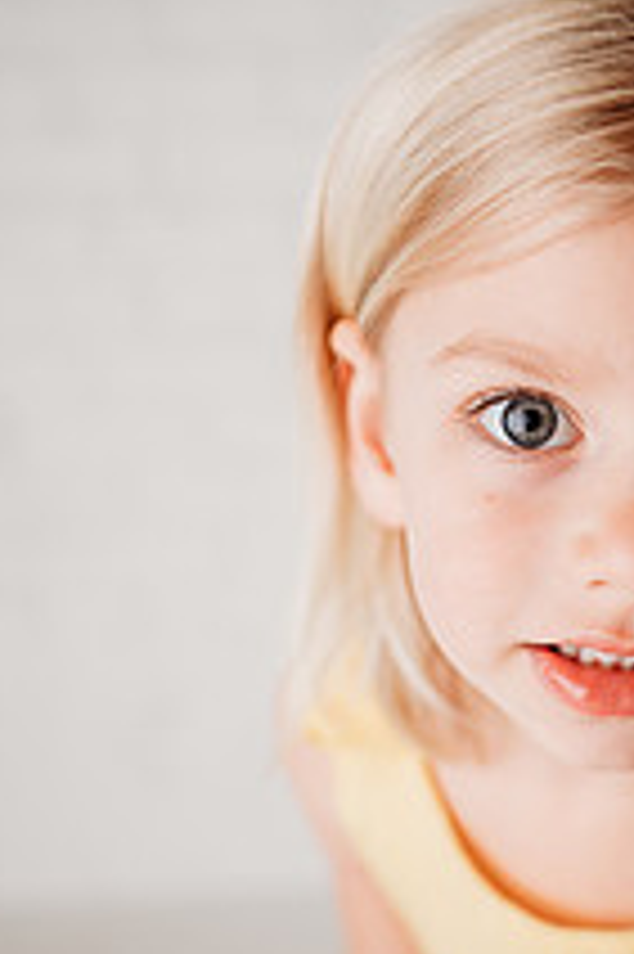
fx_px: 1349
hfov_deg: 25.6
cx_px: 571
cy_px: 590
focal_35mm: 51
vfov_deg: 38.7
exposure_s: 1/200
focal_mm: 24
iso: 100
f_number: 2
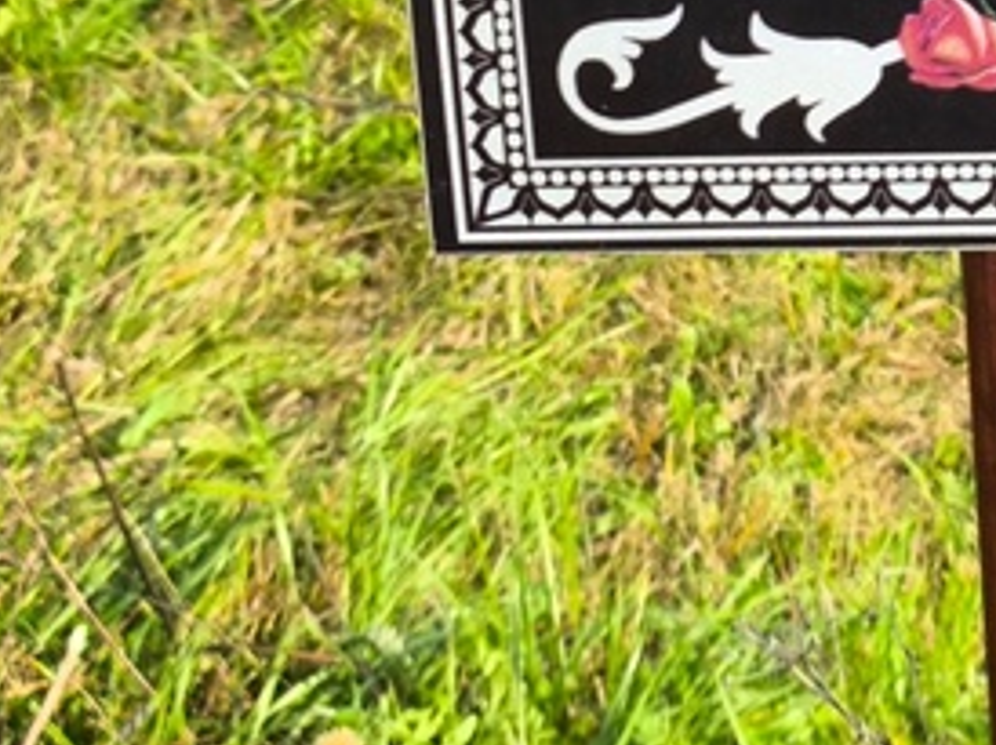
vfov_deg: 10.0
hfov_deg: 13.3
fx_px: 4197
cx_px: 1020
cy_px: -80
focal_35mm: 146
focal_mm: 4.71
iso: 50
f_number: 1.7
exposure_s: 1/463
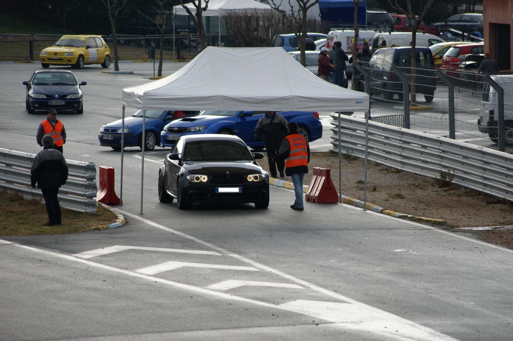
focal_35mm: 300
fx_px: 4271
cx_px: 256
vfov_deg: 4.6
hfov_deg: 6.9
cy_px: 170
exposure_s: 1/500
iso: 160
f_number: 5.6
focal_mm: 200
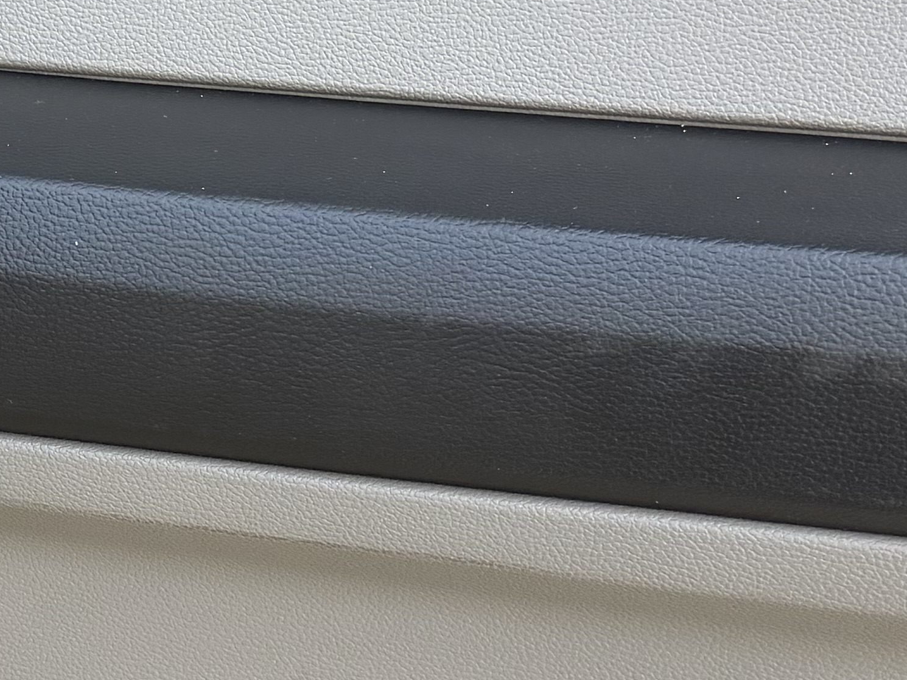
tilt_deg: -28.8
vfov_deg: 16.1
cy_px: 409
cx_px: 10
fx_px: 2411
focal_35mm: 92
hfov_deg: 20.6
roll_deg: +0.1
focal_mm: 6.76
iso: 200
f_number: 1.78
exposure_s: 1/121
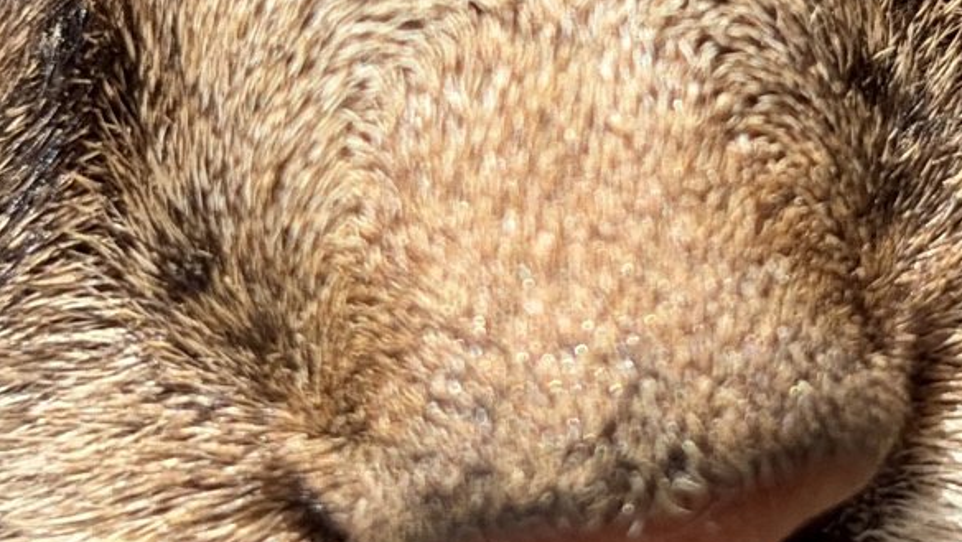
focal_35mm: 194
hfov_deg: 11.1
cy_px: 35
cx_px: 405
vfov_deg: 6.3
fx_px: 4950
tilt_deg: -45.7
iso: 50
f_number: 1.6
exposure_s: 1/1287
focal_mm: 5.96
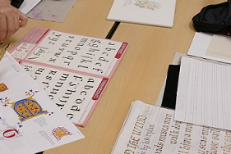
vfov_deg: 19.3
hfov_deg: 27.9
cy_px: 119
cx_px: 28
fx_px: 450
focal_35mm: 70
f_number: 3.1
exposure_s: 1/125
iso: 200
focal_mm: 12.9
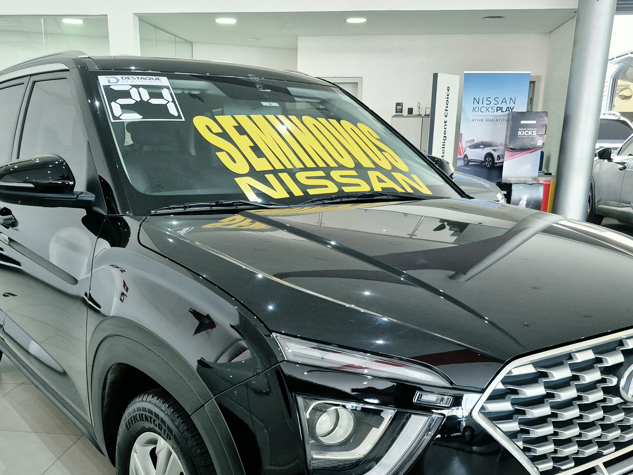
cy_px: 354
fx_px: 658
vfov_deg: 38.7
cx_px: 296
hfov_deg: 51.3
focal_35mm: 36
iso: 320
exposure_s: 1/120
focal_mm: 5.4
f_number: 1.8
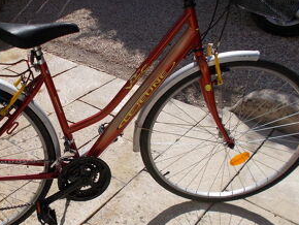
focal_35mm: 43
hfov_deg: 42.8
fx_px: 372
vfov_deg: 33.6
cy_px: 116
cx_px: 84
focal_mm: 4.6
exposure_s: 1/200
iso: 80
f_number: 8
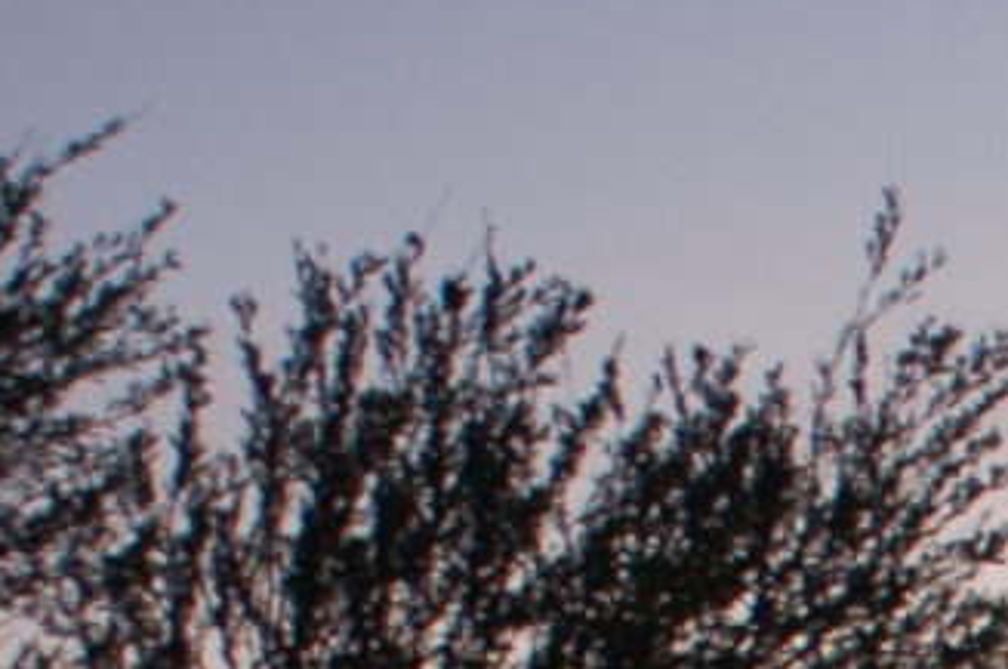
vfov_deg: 5.7
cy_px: 1501
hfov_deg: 8.1
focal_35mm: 235
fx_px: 6570
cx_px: 2411
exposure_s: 1/60
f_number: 2.8
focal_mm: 32
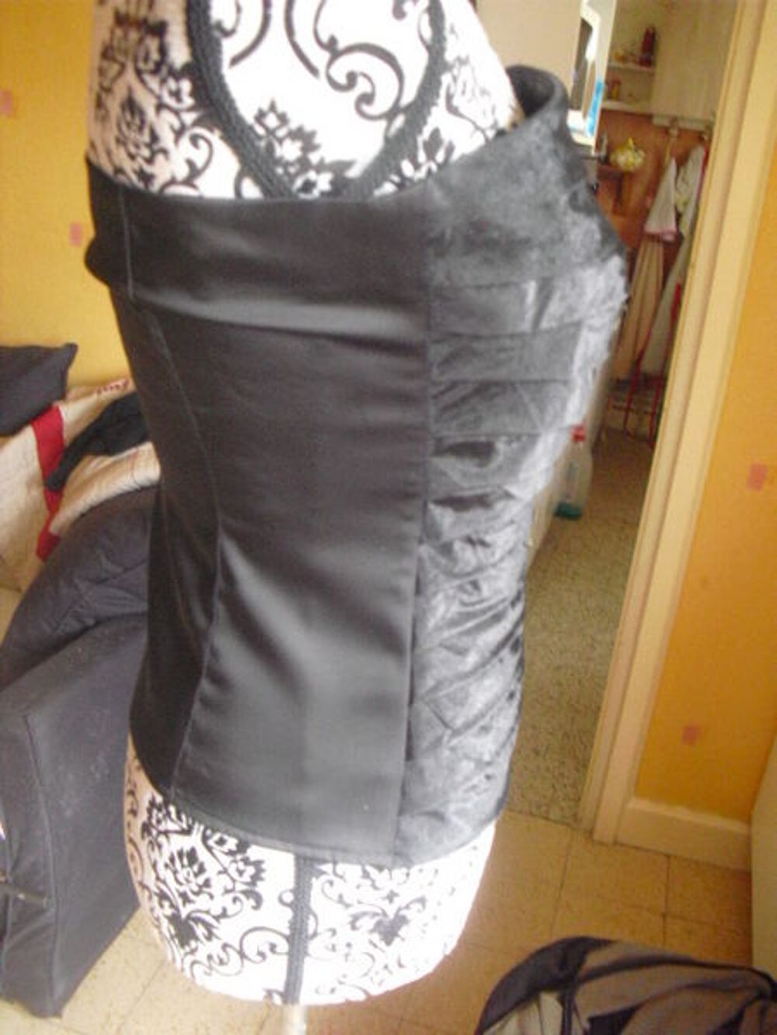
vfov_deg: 51.4
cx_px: 388
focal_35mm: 36
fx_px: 1077
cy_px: 518
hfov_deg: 39.7
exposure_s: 1/13
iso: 800
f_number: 3.1
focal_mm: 6.3
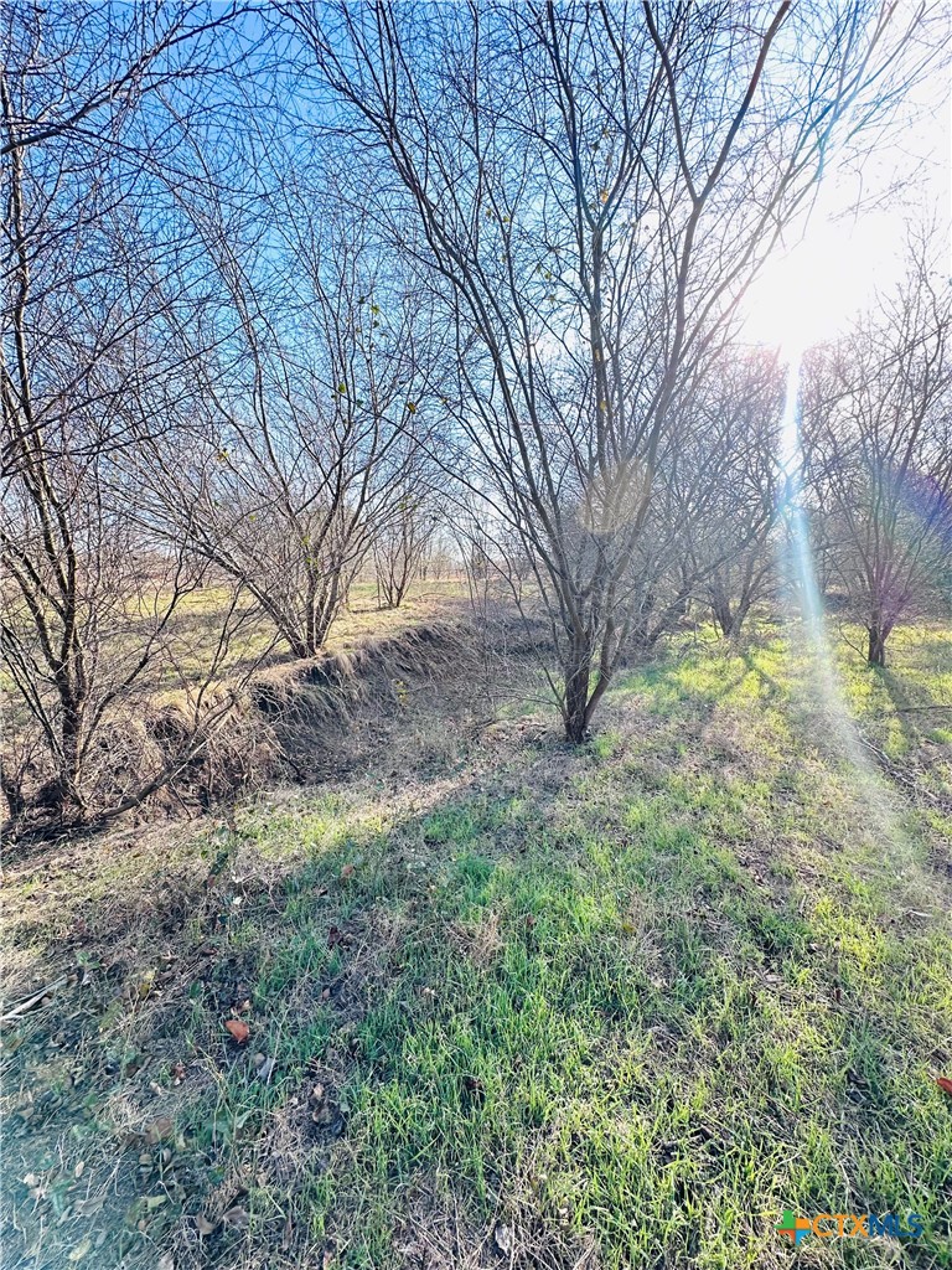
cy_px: 635
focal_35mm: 14
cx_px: 476
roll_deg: +1.2
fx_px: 513
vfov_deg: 102.1
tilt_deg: -5.5
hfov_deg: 85.7
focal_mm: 2.22
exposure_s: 1/156
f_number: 2.2
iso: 40
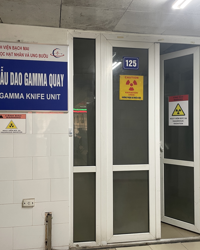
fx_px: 252
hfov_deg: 43.3
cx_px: 100
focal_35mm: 34
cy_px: 125
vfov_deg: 52.9
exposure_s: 1/50
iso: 100
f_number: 1.6
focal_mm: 4.2
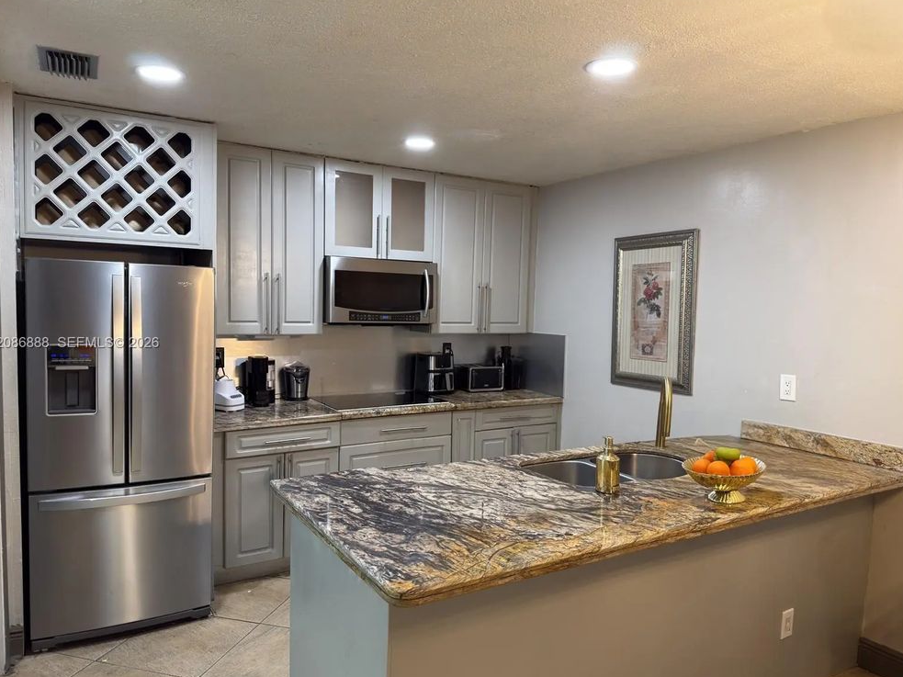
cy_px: 344
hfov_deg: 69.4
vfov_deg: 54.9
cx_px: 446
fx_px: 652
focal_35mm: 25
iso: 160
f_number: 1.78
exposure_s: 1/59.9
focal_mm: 6.76
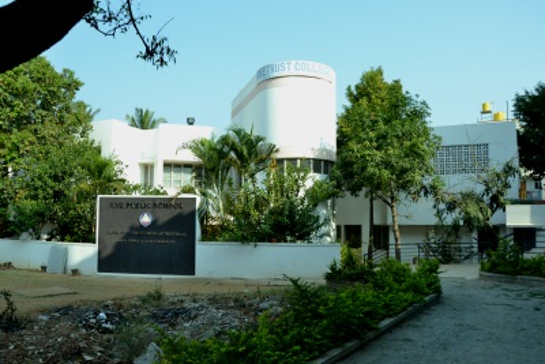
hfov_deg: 67.4
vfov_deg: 48.0
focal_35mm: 27
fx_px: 409
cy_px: 182
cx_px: 272
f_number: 8
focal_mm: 18
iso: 200
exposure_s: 1/250
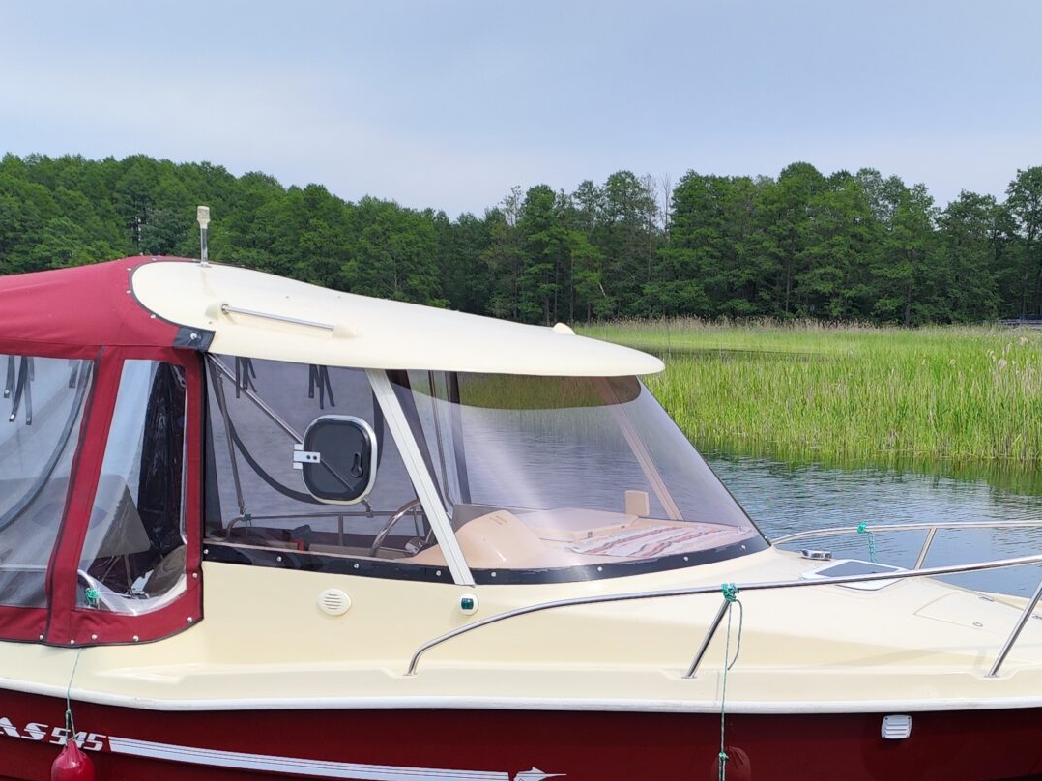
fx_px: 1715
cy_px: 760
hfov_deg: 33.3
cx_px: 751
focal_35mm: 57
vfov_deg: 24.6
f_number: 1.9
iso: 50
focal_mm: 6.92
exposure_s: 1/2118
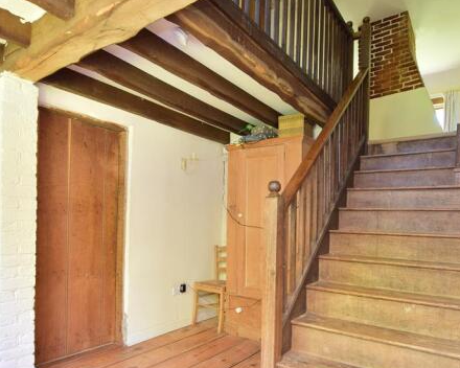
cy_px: 222
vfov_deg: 64.9
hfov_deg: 77.6
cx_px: 224
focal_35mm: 21
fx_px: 286
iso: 200
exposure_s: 1/5
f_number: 5
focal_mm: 10
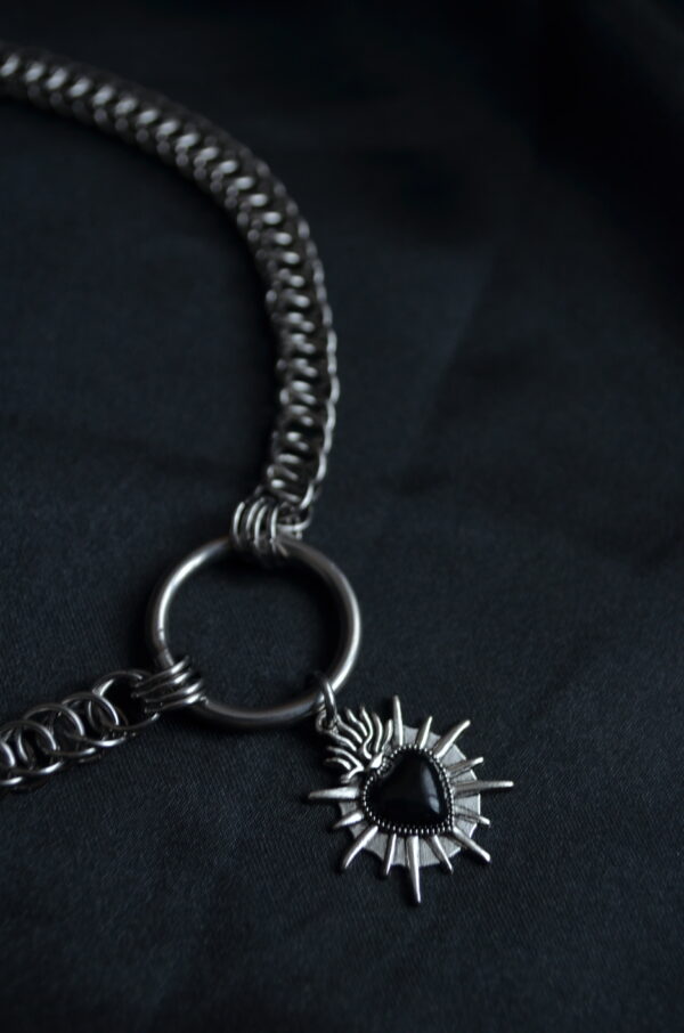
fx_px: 1374
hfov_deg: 28.0
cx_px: 342
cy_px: 516
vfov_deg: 41.2
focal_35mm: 48
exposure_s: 1/20
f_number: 5.6
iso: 400
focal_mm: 32
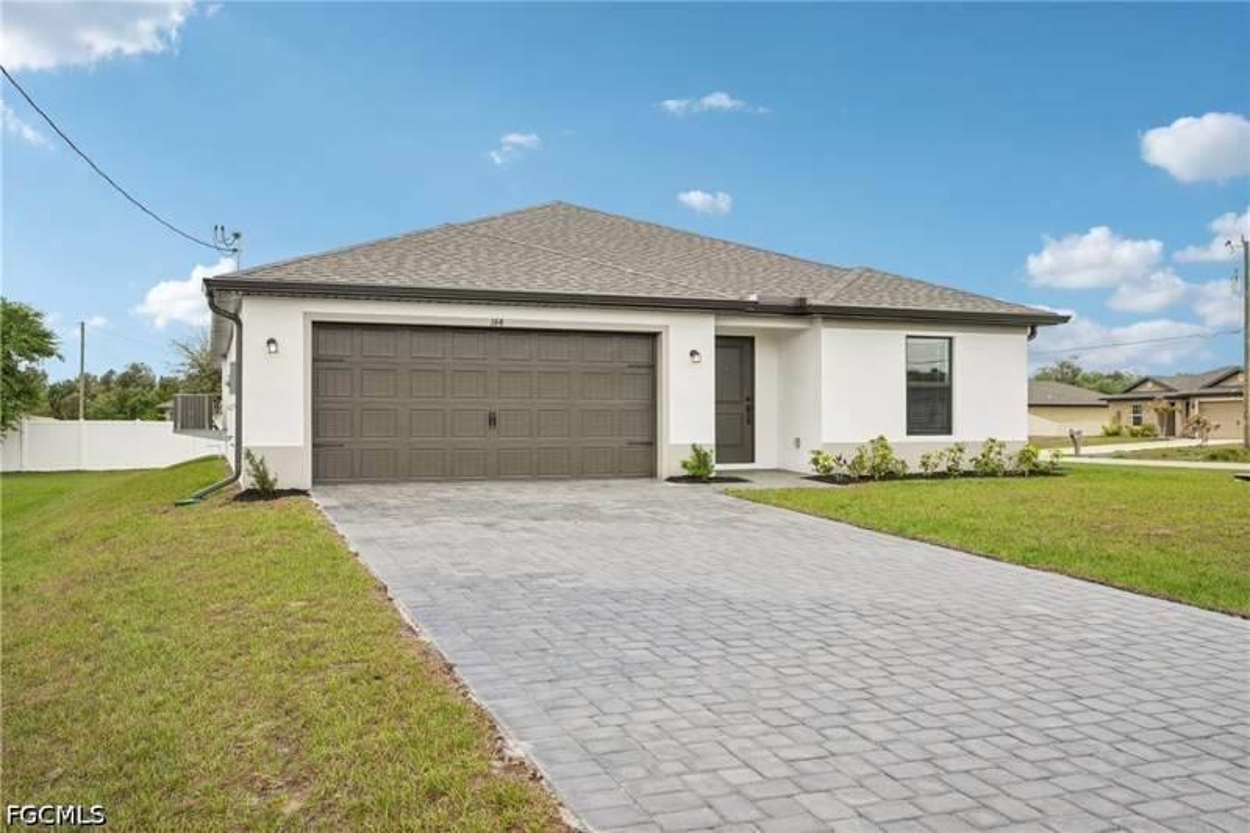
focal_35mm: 31
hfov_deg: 60.3
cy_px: 416
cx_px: 625
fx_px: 1076
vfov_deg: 42.3
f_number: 8
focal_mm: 31
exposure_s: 1/1000
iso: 400
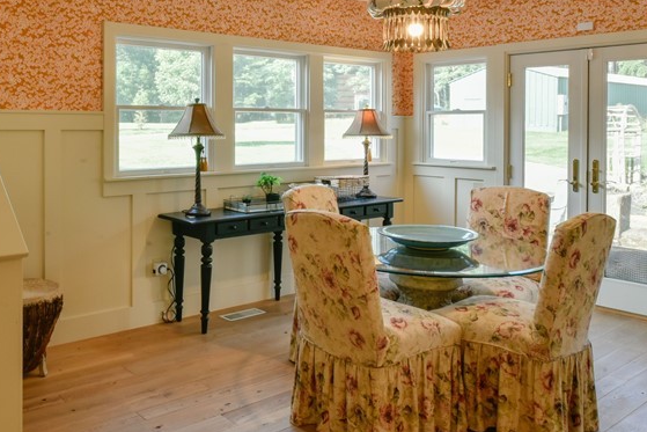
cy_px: 188
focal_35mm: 33
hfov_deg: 55.7
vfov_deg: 39.9
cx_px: 203
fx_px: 593
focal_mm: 17
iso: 800
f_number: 22
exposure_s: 1/6
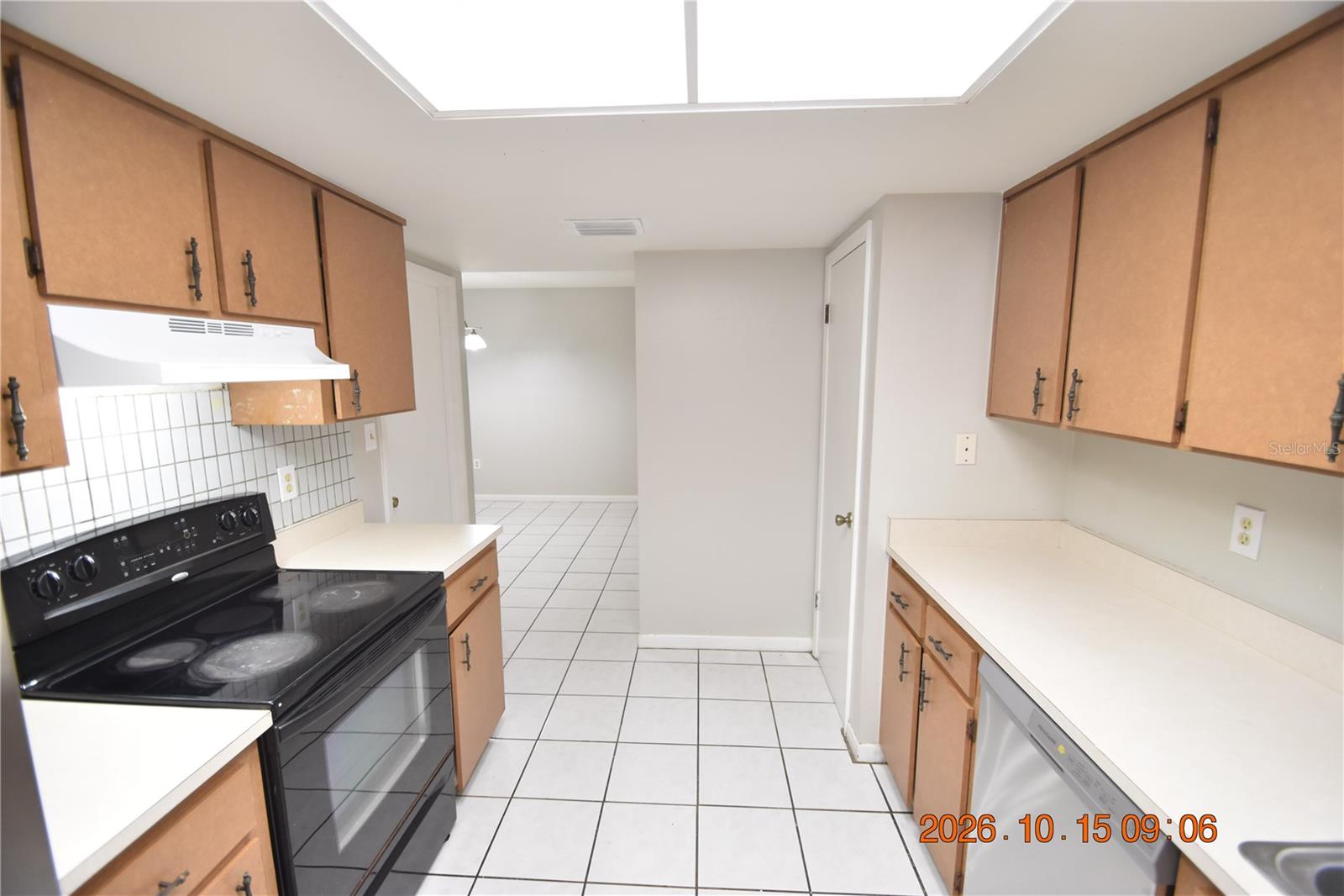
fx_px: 560
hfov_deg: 100.4
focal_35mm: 15
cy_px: 448
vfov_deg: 77.3
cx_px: 672
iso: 800
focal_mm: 10
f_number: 4
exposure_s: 1/60
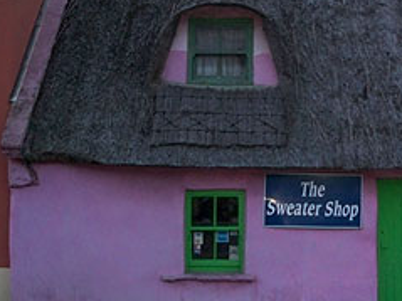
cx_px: 358
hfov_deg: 28.3
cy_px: 128
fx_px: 766
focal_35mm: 66
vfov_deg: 22.2
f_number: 3.1
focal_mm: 6.3
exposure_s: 1/30
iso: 400
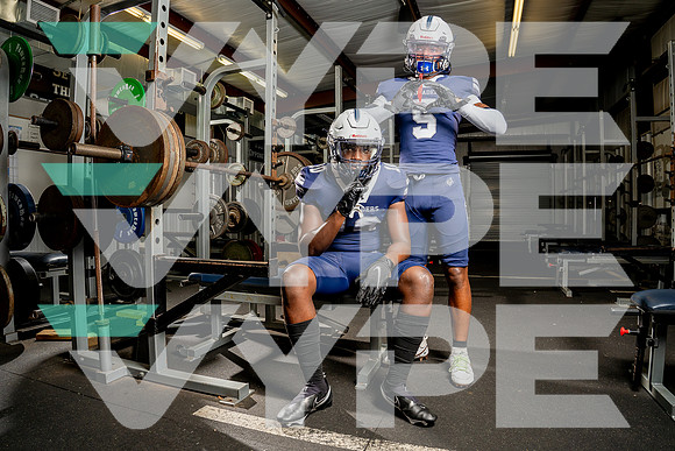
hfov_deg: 78.3
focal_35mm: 22
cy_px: 224
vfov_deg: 57.1
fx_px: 414
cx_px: 337
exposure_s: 1/250
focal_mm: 20
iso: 250
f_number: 5.6
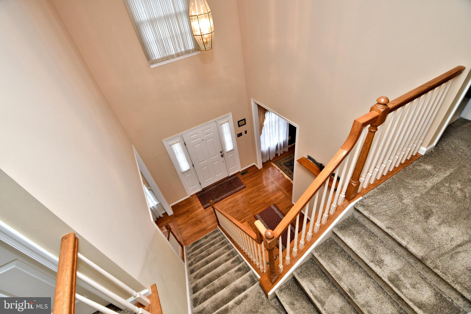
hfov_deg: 100.4
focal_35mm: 15
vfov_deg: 77.3
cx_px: 236
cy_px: 157
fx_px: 196
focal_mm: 10
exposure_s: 1/250
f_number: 4.5
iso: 1000
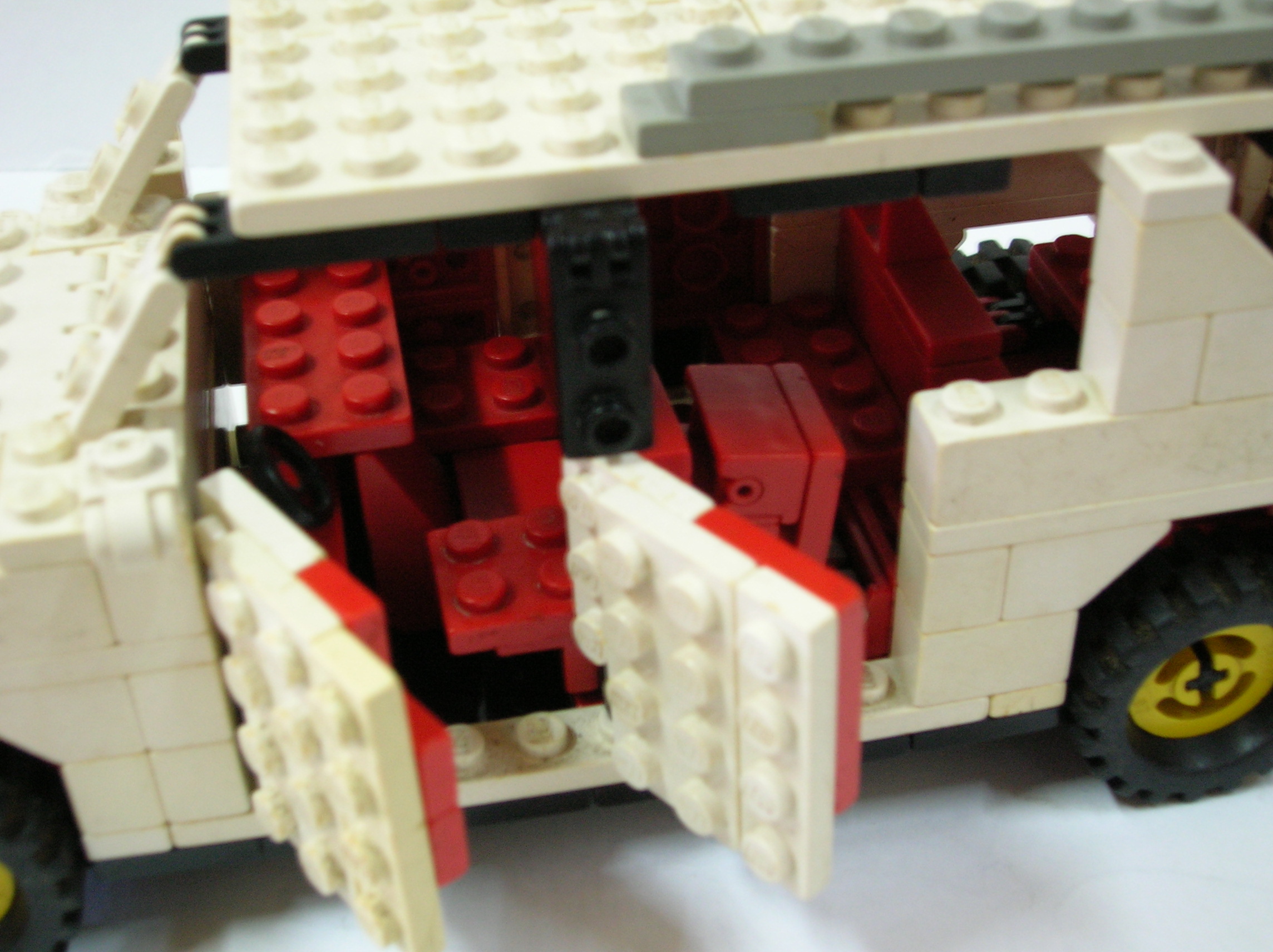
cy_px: 476
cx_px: 636
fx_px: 1690
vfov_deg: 31.5
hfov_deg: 41.3
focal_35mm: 46
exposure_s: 1/2.6
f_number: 3.2
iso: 100
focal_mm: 7.7
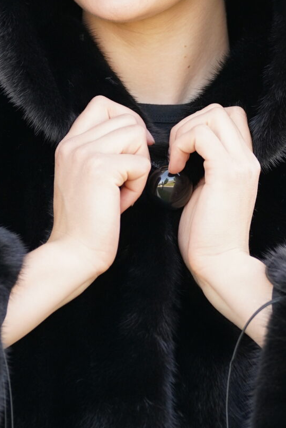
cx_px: 31
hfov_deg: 2.9
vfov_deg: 4.4
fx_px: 5577
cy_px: 146
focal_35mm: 468
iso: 250
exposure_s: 1/250
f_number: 2.8
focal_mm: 148
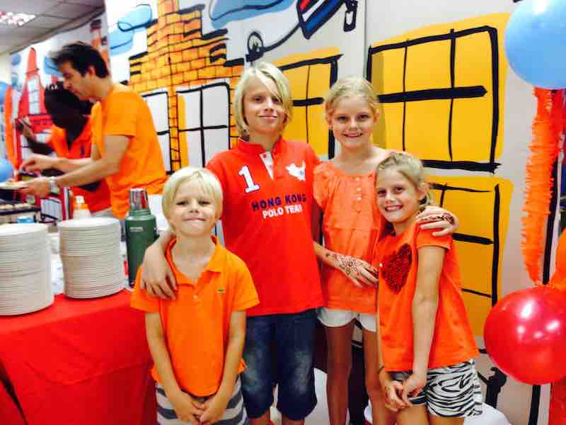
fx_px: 540
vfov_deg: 42.9
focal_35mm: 33
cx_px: 283
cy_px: 212
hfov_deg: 55.4
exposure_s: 1/20
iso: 80
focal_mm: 4.12
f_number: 2.4
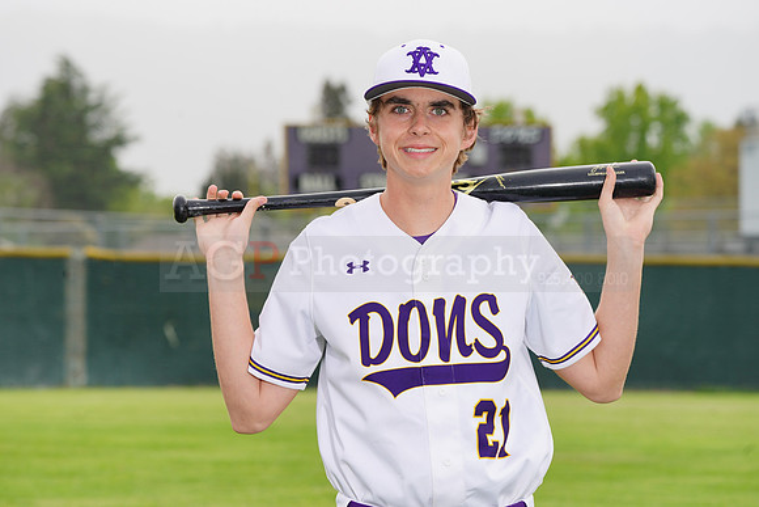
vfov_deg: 7.6
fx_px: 3817
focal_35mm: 181
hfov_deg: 11.4
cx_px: 380
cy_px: 254
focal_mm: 181
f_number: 9
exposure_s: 1/250
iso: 160
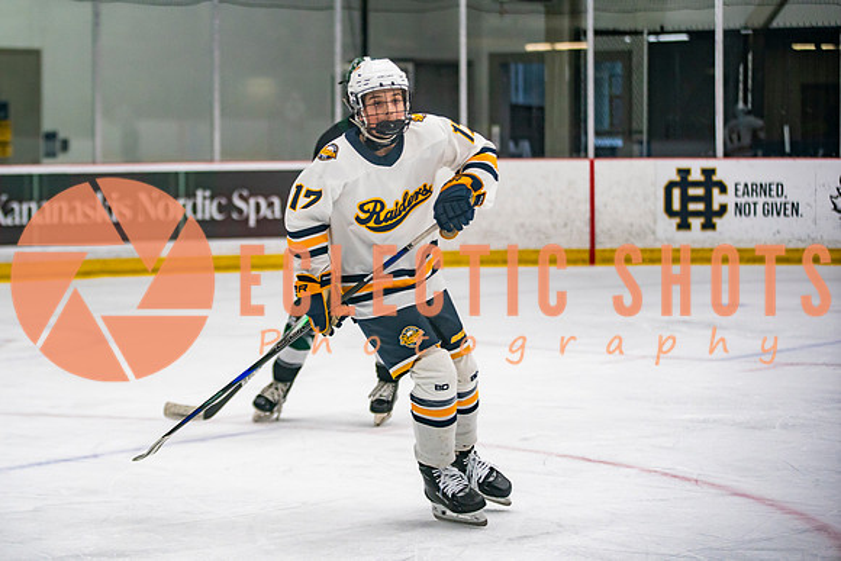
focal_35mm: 124
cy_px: 213
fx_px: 2896
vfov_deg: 11.1
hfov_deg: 16.5
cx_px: 320
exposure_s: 1/640
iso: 1600
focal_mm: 100
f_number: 2.8
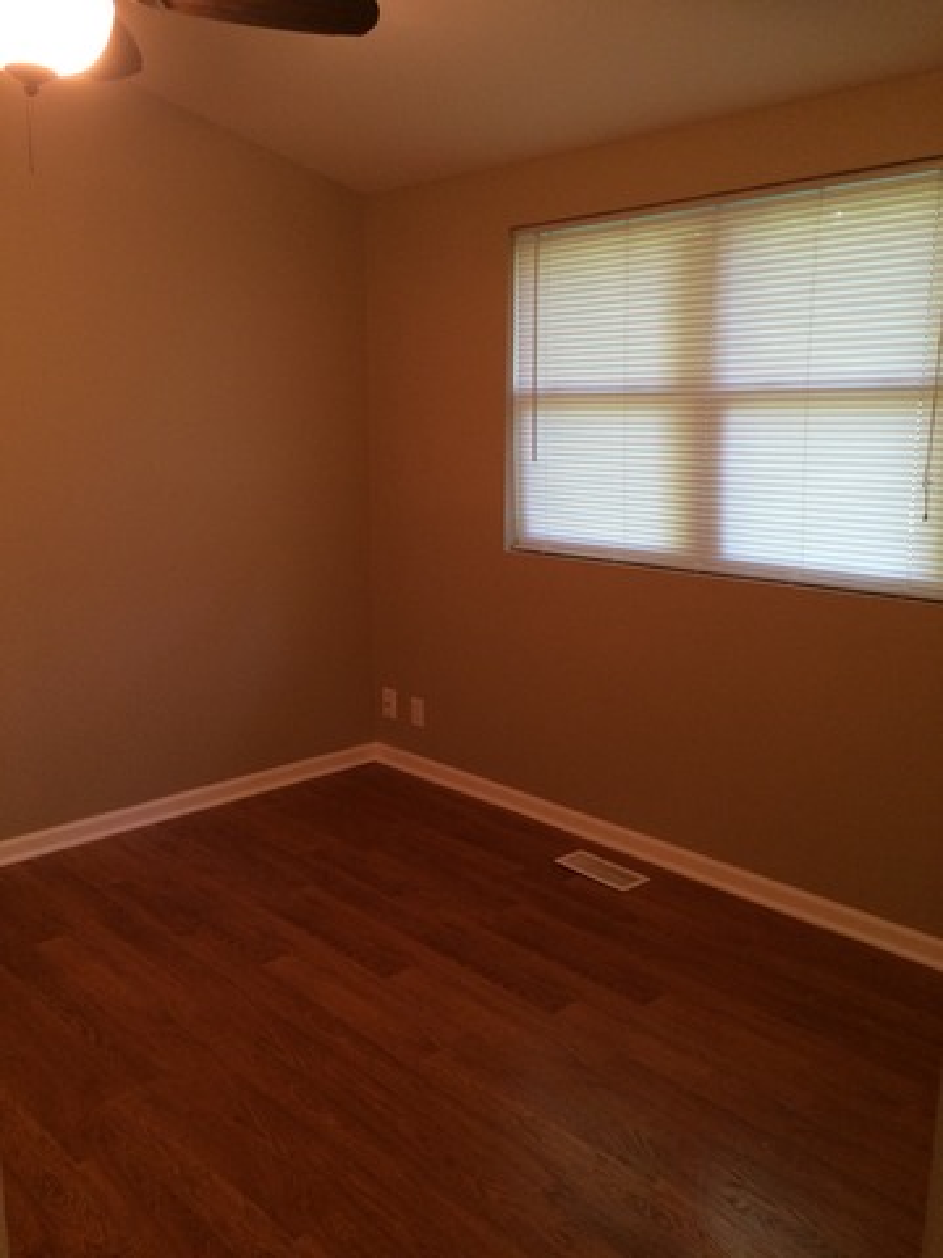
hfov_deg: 48.2
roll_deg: +0.7
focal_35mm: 29
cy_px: 629
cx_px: 472
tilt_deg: -12.8
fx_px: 1053
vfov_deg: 61.7
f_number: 2.2
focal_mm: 4.15
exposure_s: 1/30
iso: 250
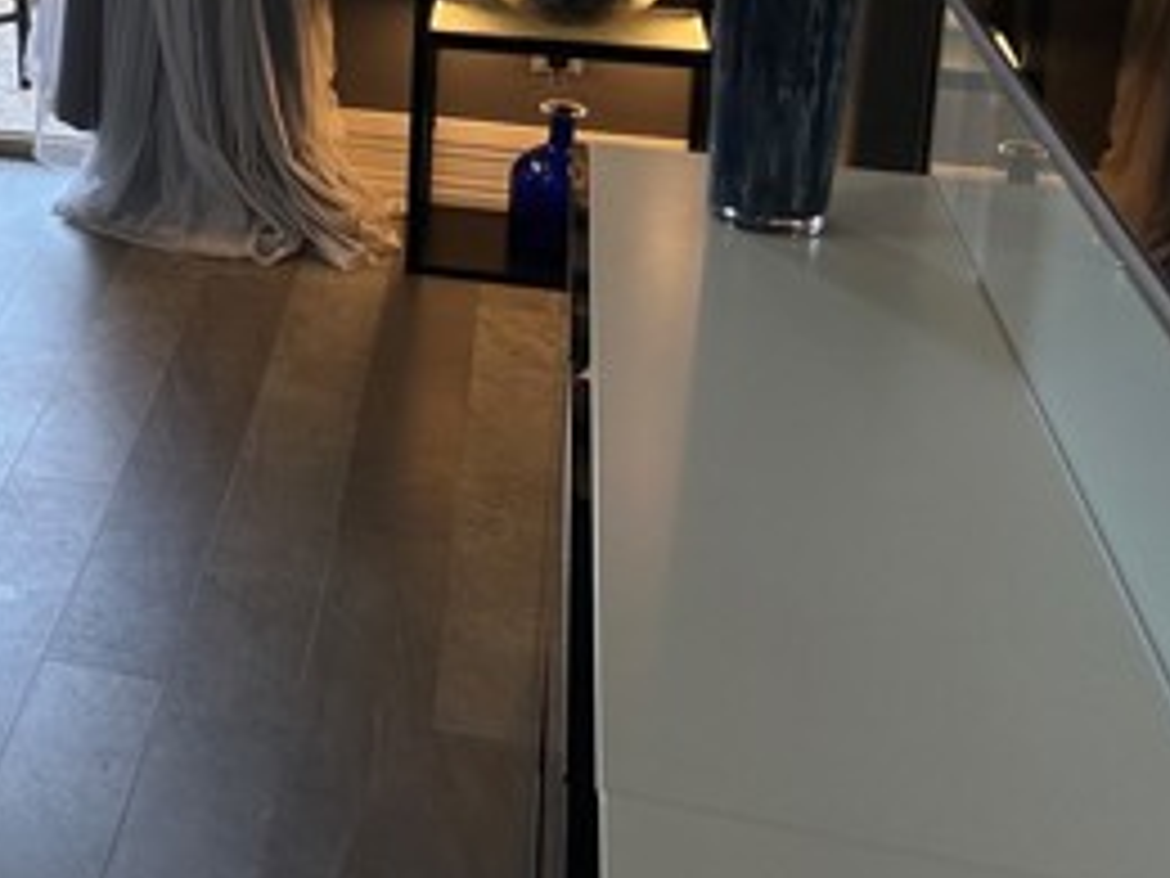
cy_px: -113
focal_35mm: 59
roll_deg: +1.4
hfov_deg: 28.9
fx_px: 1994
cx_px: -180
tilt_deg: -11.4
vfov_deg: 23.2
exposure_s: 1/508
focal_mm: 6.86
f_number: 1.78
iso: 100
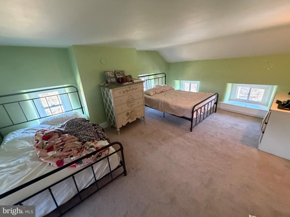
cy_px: 108
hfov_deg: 102.1
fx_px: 117
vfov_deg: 85.7
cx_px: 145
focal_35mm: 14
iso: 500
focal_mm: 2.22
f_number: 2.2
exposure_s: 1/60
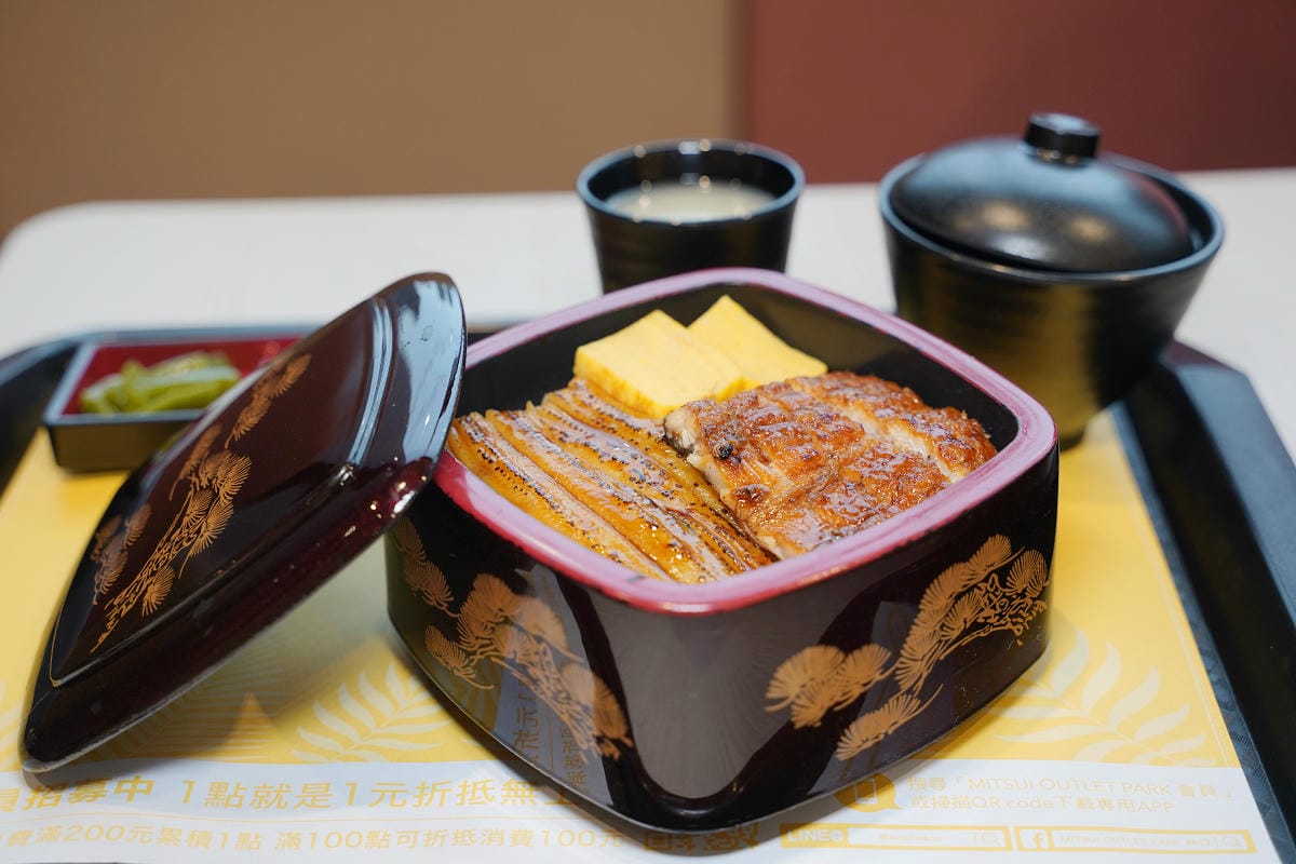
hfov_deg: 36.2
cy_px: 432
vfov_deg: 24.6
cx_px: 648
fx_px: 1980
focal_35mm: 55
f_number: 4
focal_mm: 55
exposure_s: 1/60
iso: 320
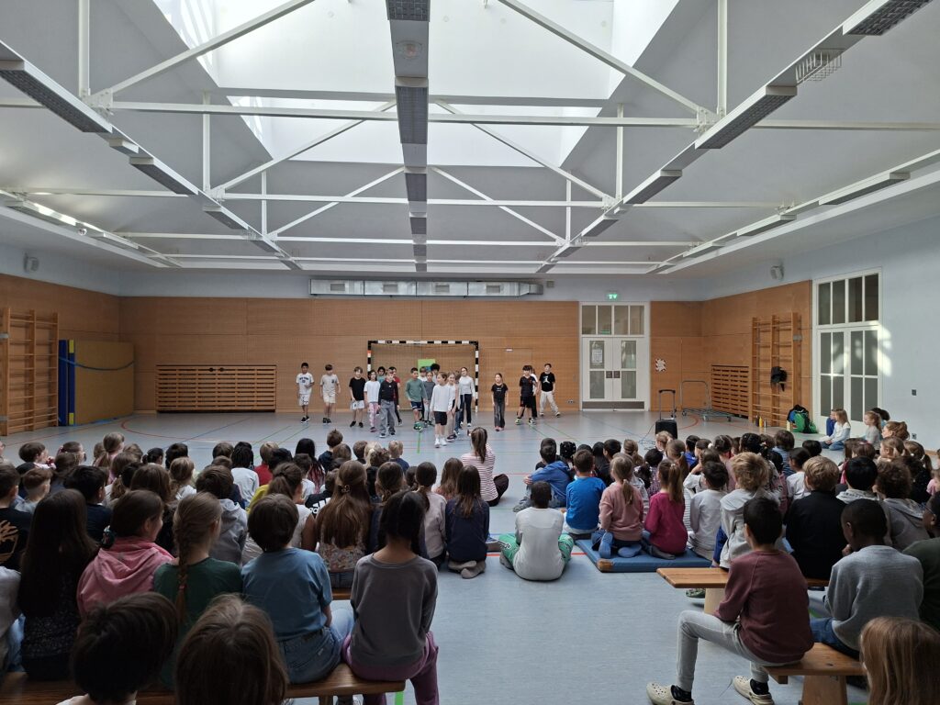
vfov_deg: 58.9
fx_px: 625
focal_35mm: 23
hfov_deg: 73.9
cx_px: 470
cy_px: 352
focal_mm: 5.54
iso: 64
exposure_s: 1/120
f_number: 1.8
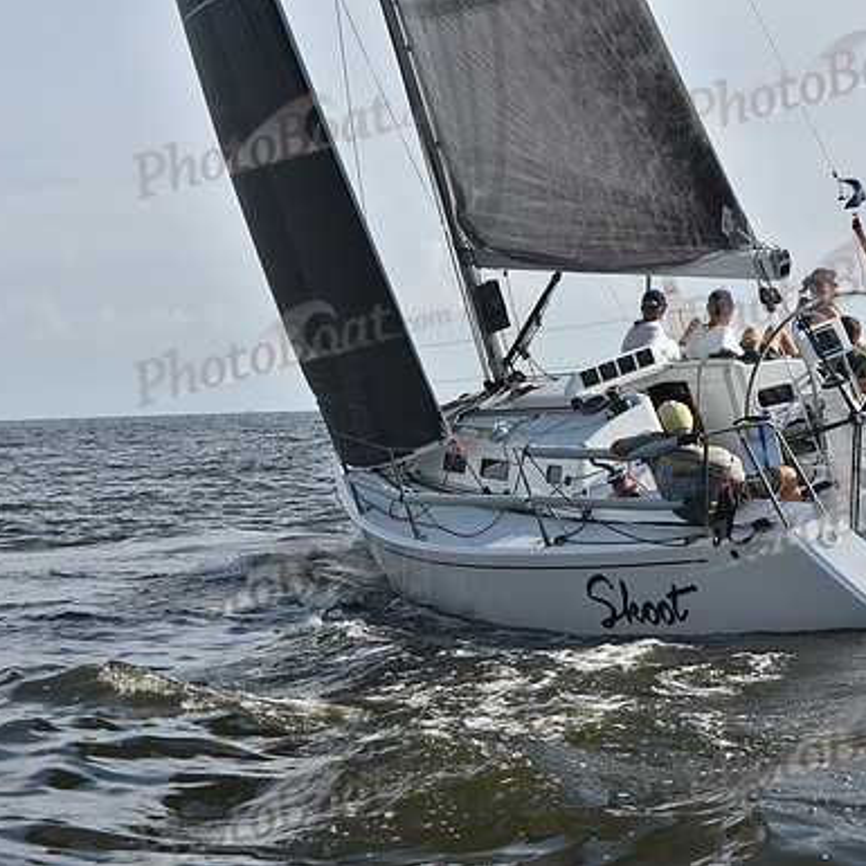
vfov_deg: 17.4
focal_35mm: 100
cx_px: 569
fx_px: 2830
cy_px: 433
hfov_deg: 17.4
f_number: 8
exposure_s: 1/1250
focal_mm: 78
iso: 250
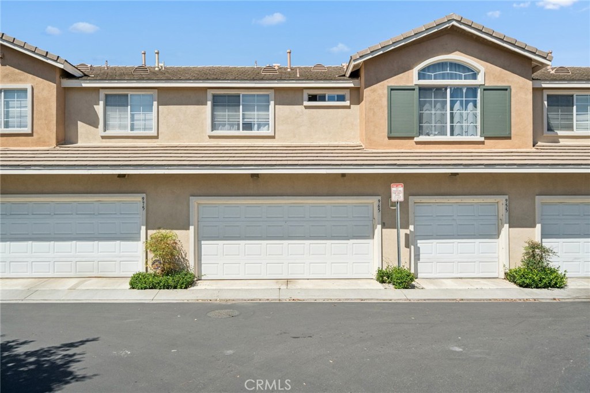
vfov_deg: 53.1
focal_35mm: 24
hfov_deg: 73.7
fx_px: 393
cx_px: 295
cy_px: 196
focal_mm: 24
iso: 800
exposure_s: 1/3200
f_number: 8
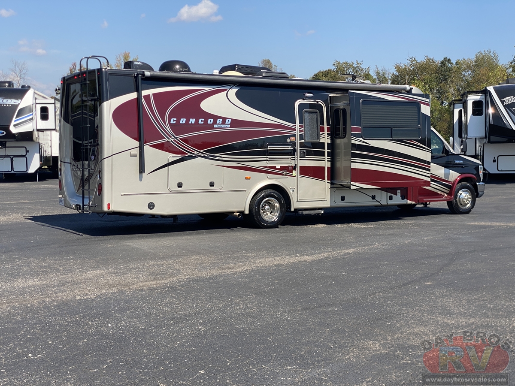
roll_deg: -1.5
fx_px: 774
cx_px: 258
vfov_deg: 28.0
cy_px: 193
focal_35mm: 52
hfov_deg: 36.8
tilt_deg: -3.6
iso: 20
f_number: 2
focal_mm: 6
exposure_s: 1/1370
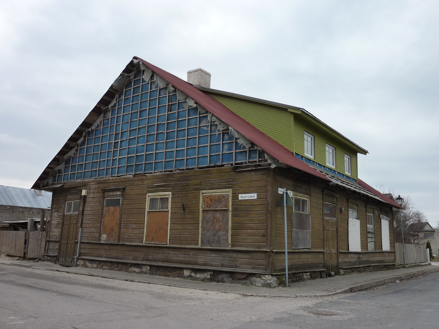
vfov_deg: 46.8
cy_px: 164
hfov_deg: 60.0
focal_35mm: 30
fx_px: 380
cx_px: 220
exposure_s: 1/500
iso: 125
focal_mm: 5
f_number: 4
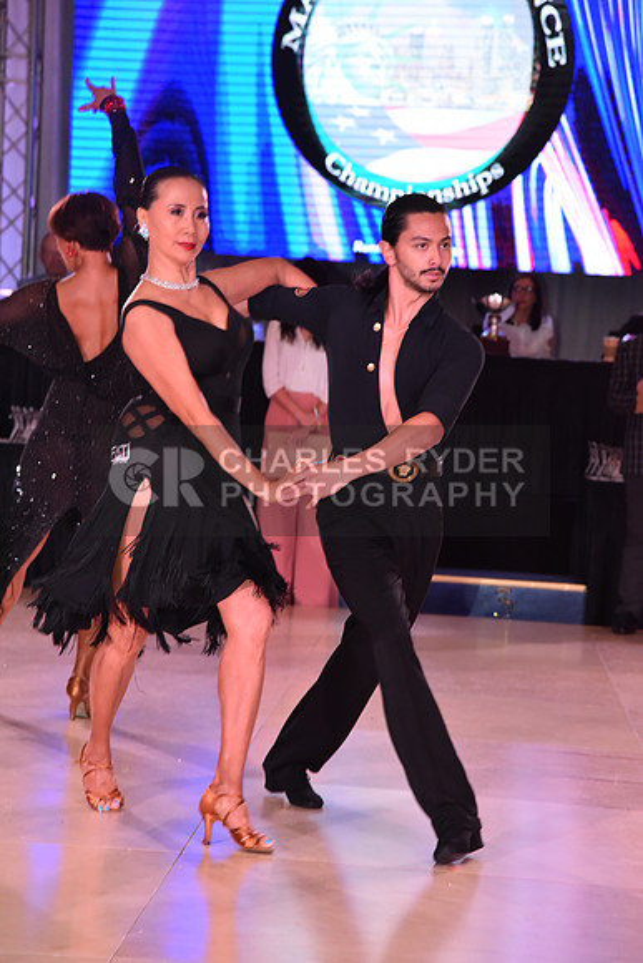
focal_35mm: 112
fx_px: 2999
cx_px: 322
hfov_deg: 12.2
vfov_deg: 18.3
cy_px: 482
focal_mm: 112
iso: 2500
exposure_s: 1/320
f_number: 7.1
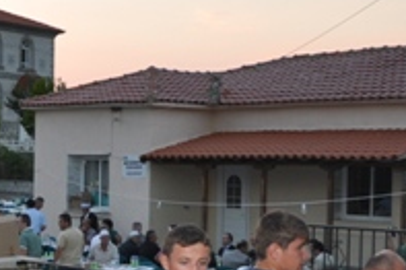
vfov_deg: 13.5
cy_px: 185
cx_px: -72
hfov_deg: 19.2
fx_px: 1138
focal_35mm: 101
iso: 400
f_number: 3.5
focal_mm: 18
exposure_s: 1/160
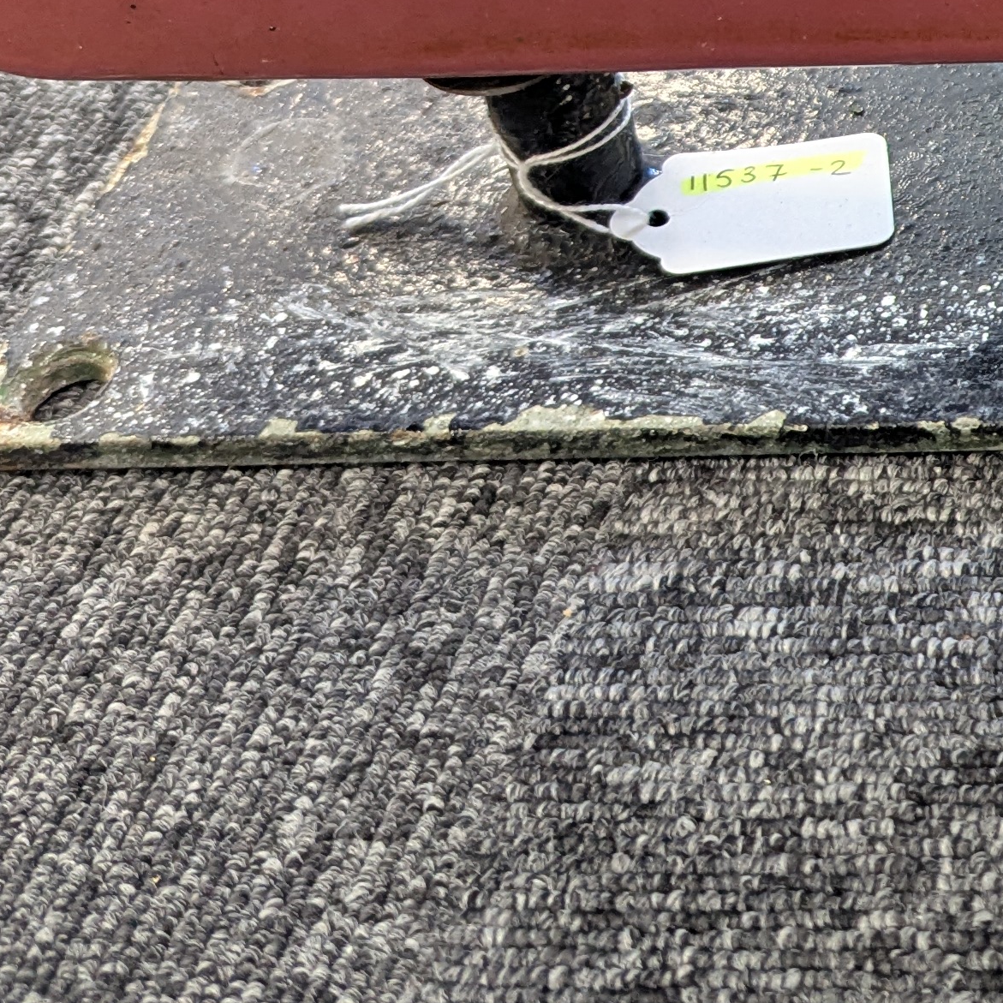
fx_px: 2426
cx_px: 1445
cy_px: -195
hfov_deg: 20.5
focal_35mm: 74
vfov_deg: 21.7
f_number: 1.85
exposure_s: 1/50
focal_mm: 6.81
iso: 180
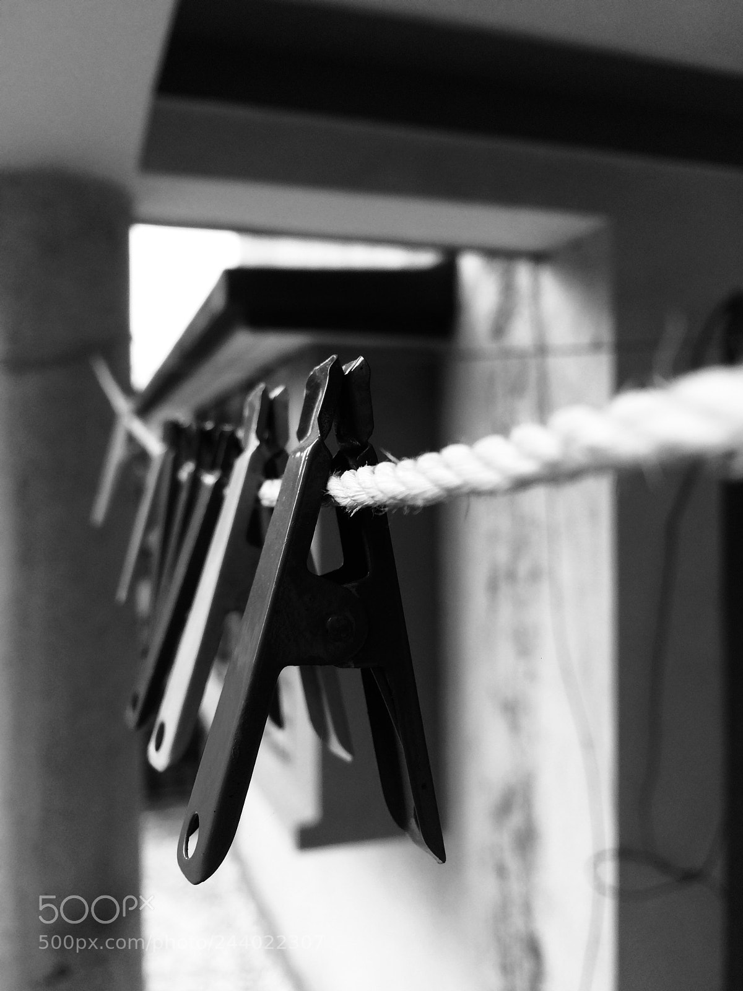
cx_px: 372
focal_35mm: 29
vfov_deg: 61.7
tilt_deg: -0.8
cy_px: 496
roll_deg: +1.2
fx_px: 830
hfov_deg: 48.2
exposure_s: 1/318
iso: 32
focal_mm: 4.15
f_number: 2.2
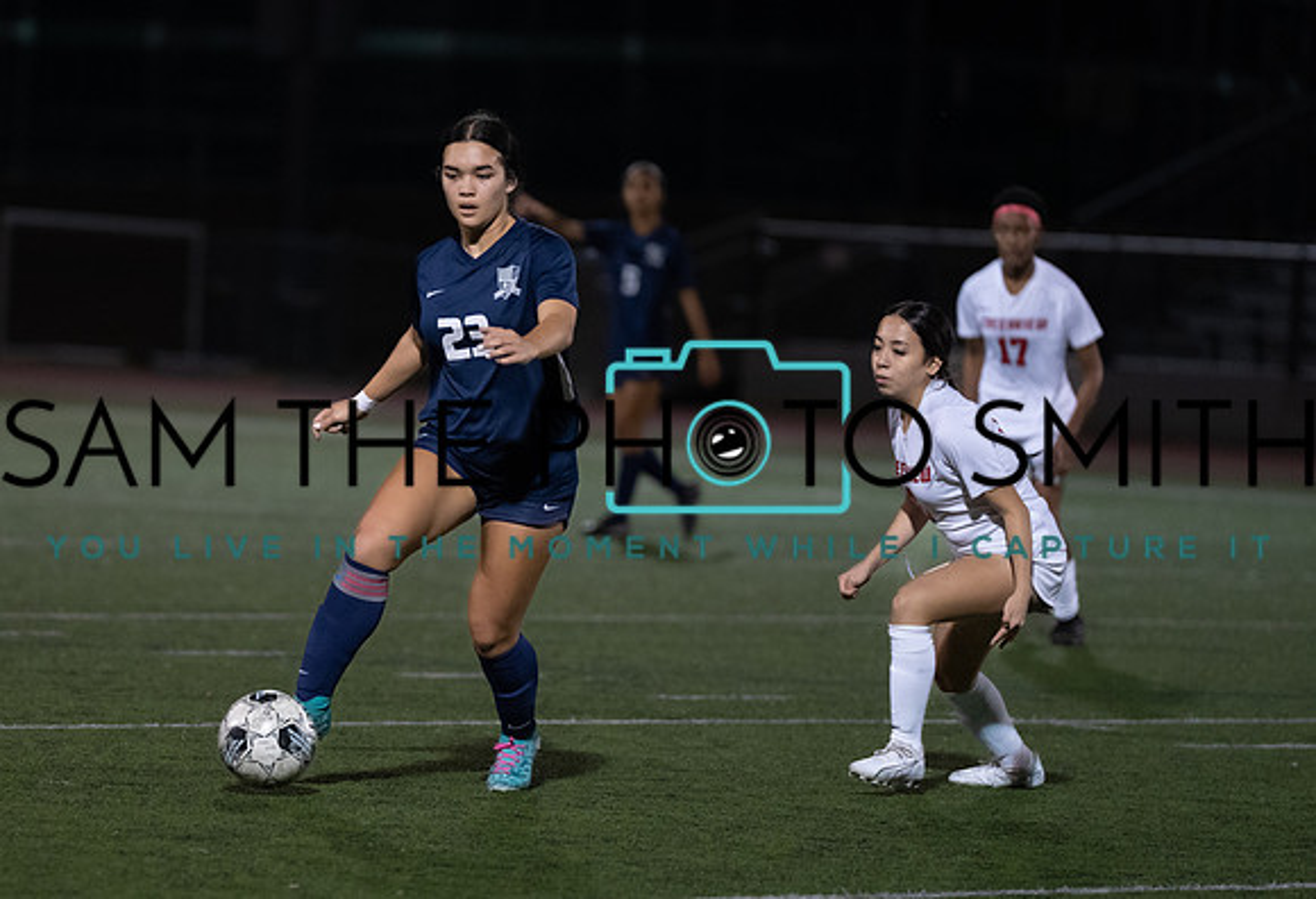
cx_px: 366
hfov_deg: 7.1
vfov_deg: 4.9
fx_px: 10561
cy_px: 436
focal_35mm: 287
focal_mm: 200
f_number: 2.8
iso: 5000
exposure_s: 1/1000
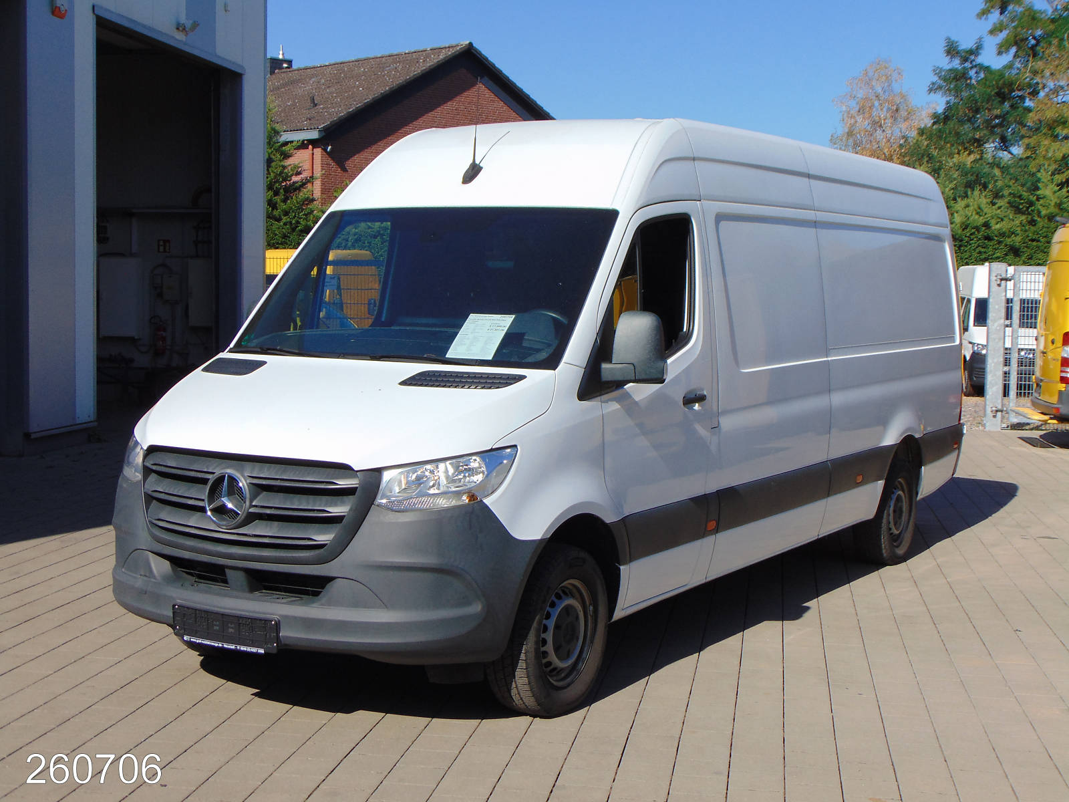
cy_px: 401
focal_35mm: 50
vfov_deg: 29.1
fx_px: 1544
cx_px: 534
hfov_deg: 38.2
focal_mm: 9
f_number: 9
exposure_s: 1/250
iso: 80
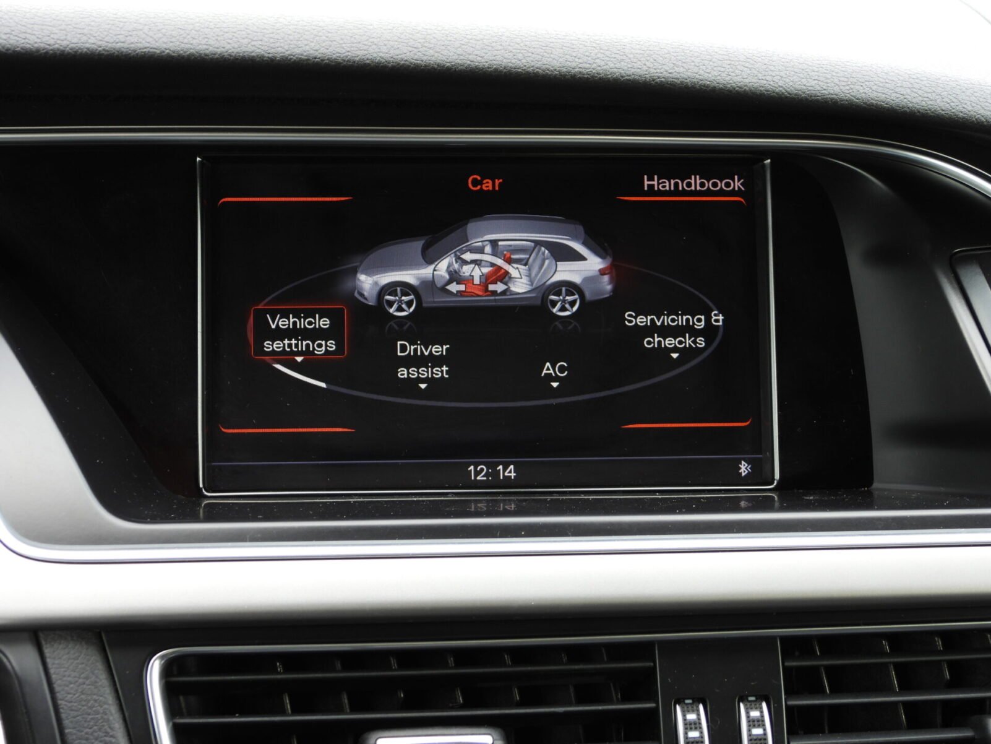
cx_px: 496
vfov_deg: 22.6
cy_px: 372
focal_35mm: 65
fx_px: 1861
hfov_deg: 29.8
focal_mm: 11.7
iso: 100
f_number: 3.5
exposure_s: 1/50
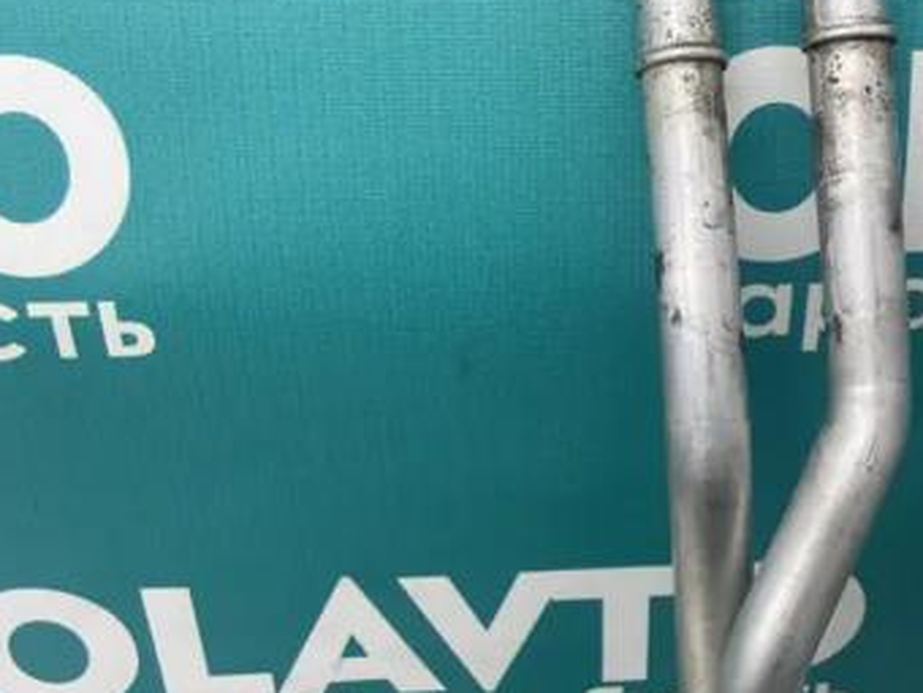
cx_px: 581
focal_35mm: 49
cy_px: 310
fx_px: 1307
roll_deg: +0.4
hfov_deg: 38.6
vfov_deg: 29.7
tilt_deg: -30.5
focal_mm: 4.2
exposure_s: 1/100
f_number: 1.6
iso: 80
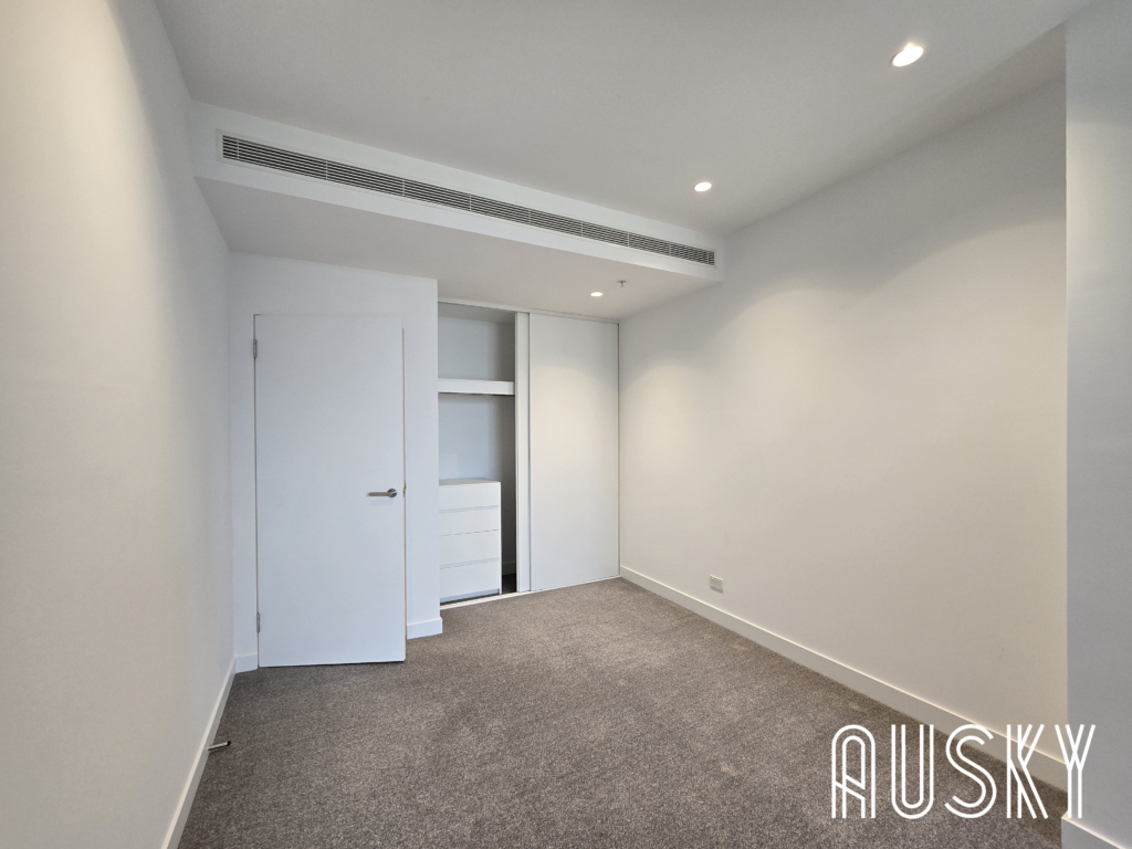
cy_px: 424
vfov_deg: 89.9
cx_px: 566
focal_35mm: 13
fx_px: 425
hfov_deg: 106.2
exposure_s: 1/50
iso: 100
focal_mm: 2.2
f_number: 2.2
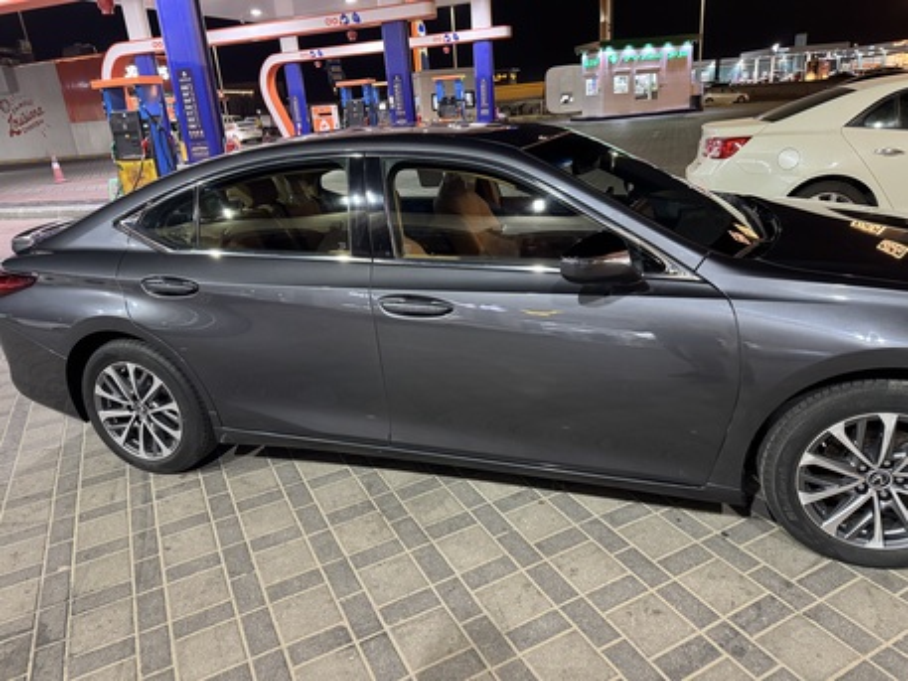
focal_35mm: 24
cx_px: 454
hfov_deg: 71.6
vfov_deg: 56.8
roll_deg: +5.3
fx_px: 630
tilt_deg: -20.6
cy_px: 340
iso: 500
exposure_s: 1/60
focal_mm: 6.76
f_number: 1.78
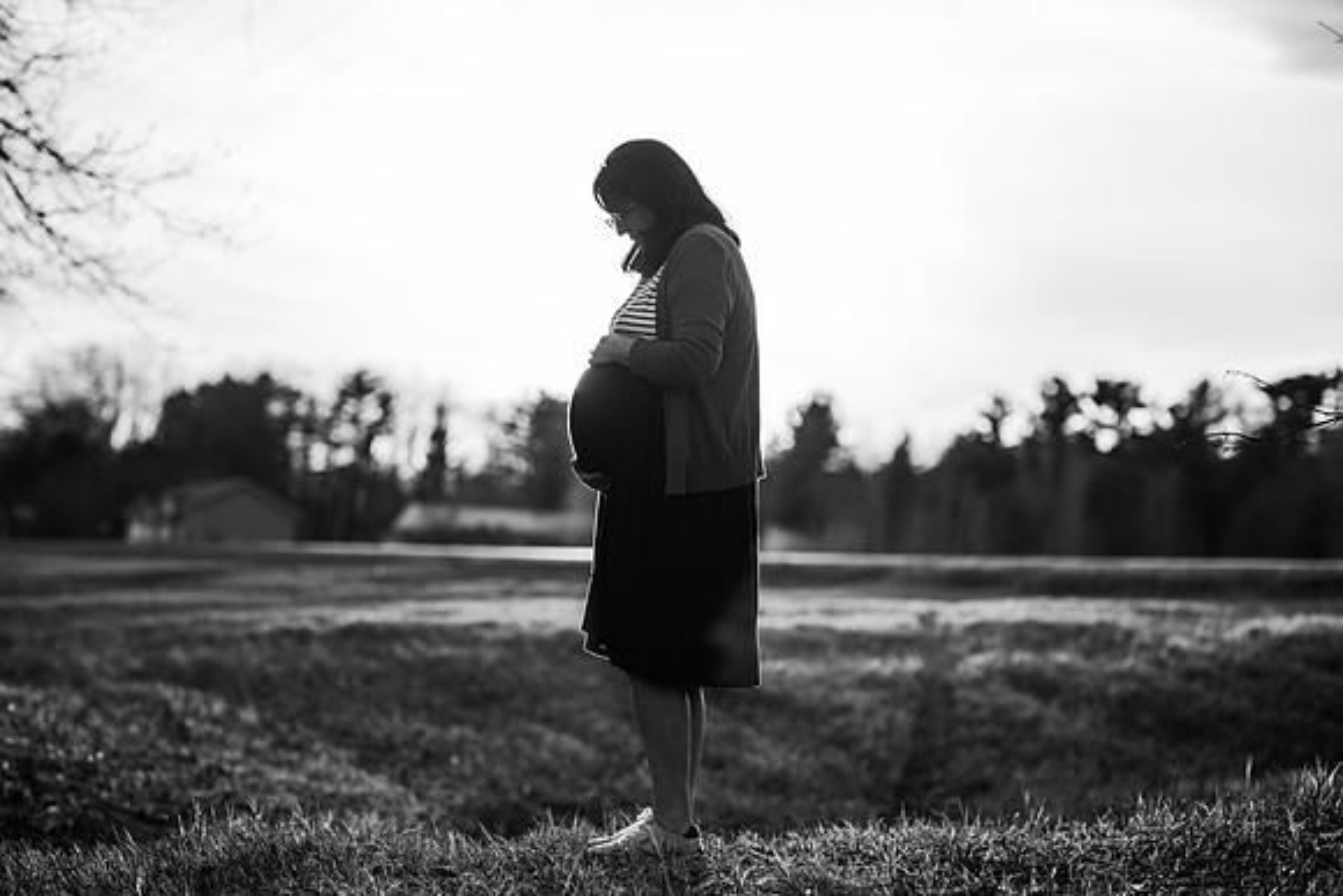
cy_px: 448
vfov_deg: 16.1
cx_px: 672
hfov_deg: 23.9
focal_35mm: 85
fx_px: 3172
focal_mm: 85
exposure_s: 1/800
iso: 100
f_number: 2.8
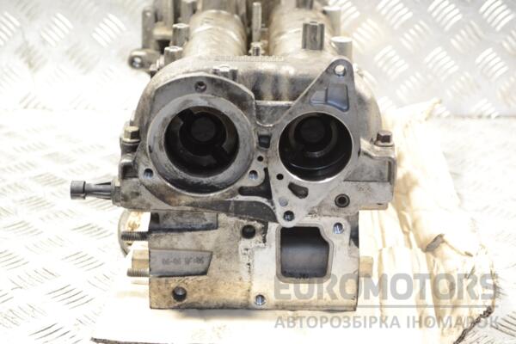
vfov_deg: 19.7
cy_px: 172
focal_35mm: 69
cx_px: 258
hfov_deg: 29.2
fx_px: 989
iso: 800
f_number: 5.3
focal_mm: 46
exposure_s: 1/30
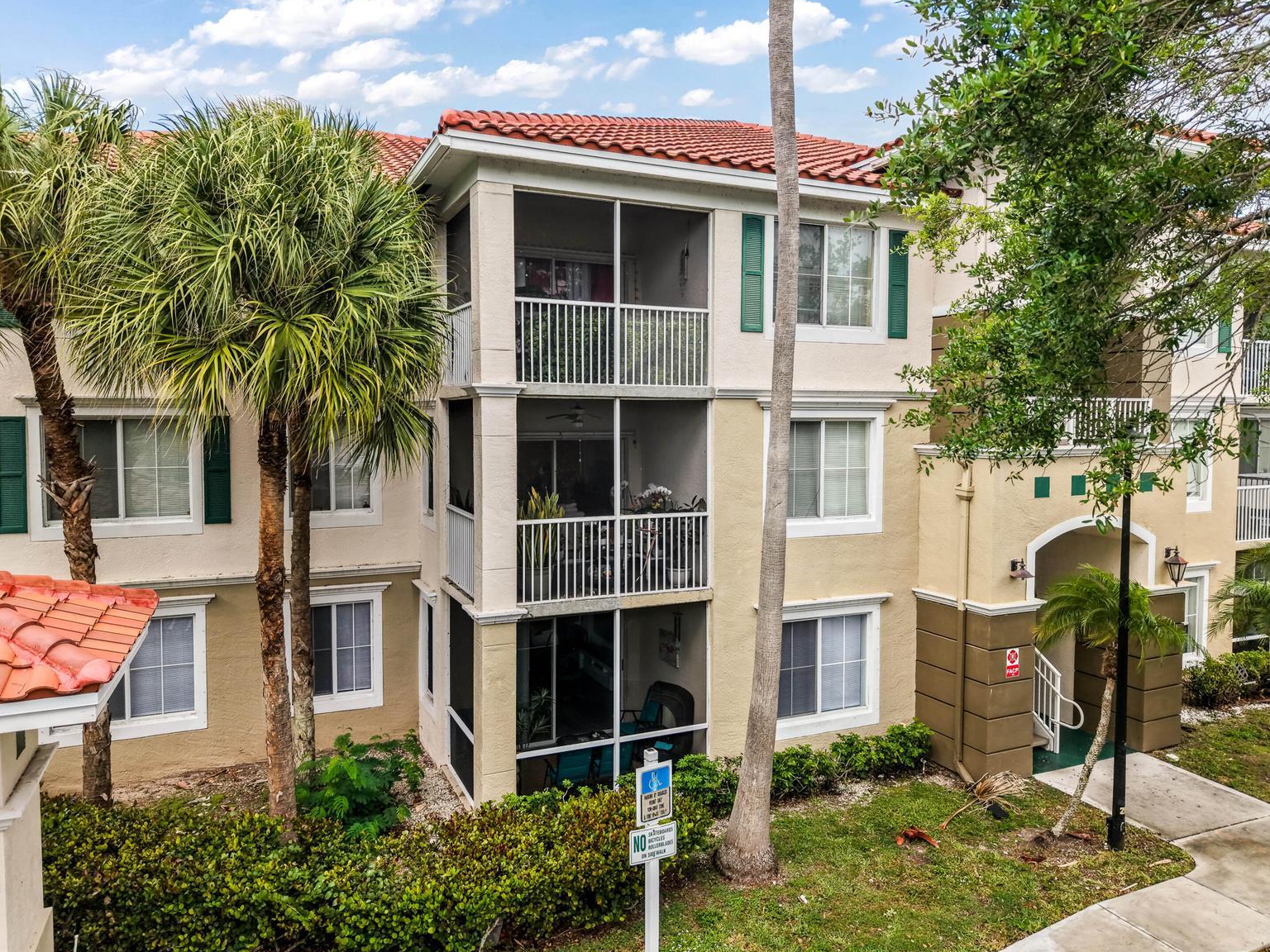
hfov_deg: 69.4
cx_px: 641
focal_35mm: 25
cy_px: 458
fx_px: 917
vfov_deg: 54.9
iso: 230
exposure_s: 1/320
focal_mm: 8.67
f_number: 1.8
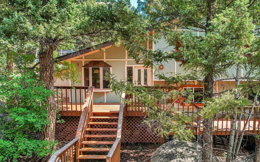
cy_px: 90
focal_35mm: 30
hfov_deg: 61.9
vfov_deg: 41.8
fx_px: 213
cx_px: 165
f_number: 2.8
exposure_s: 1/500
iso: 100
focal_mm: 8.38
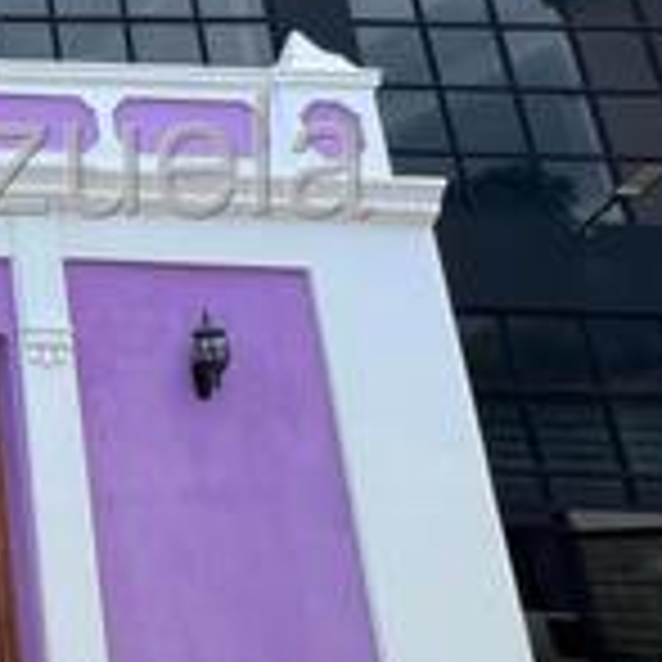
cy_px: 153
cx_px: -495
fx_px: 1082
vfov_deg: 33.2
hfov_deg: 22.3
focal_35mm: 50
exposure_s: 1/608
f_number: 1.8
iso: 32
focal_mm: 1.57
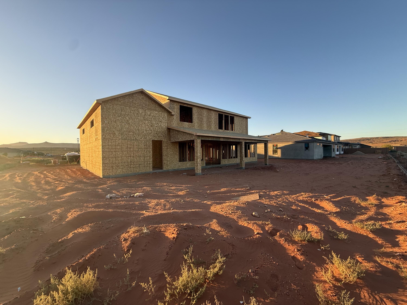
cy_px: 152
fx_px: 165
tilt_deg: -0.3
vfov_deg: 85.7
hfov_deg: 102.1
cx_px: 204
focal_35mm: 14
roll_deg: +0.7
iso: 50
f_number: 2.2
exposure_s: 1/250
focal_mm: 2.22
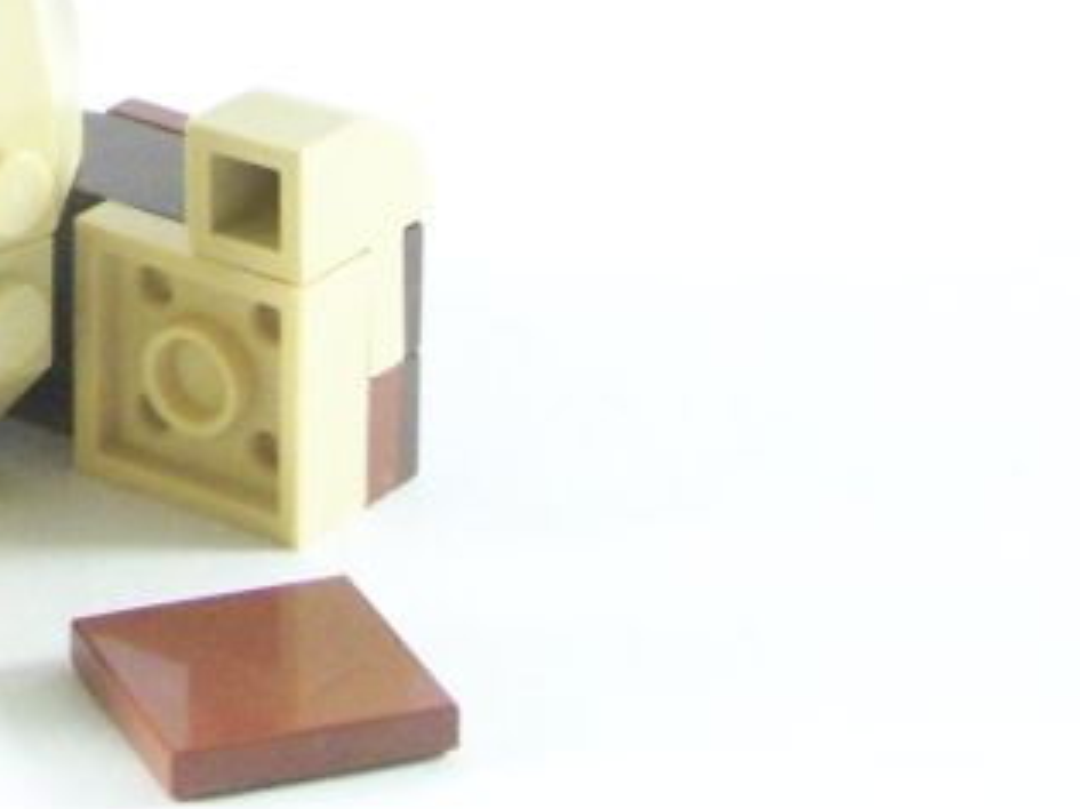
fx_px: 5676
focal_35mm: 182
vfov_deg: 8.0
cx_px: -113
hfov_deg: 10.7
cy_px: -346
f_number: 4
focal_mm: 9.3
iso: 400
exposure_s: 1/60
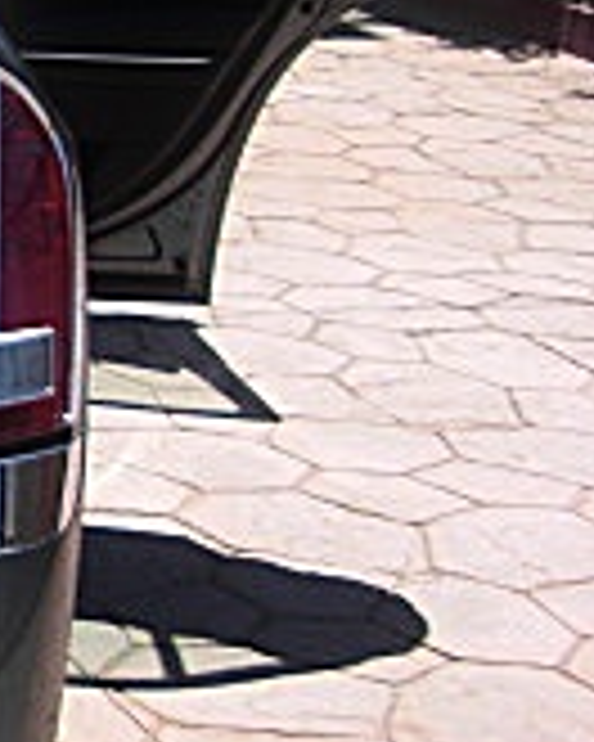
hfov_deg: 10.0
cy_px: 238
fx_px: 2989
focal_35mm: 136
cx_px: -828
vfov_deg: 14.1
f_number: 2.8
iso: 50
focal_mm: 6.3
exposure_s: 1/640
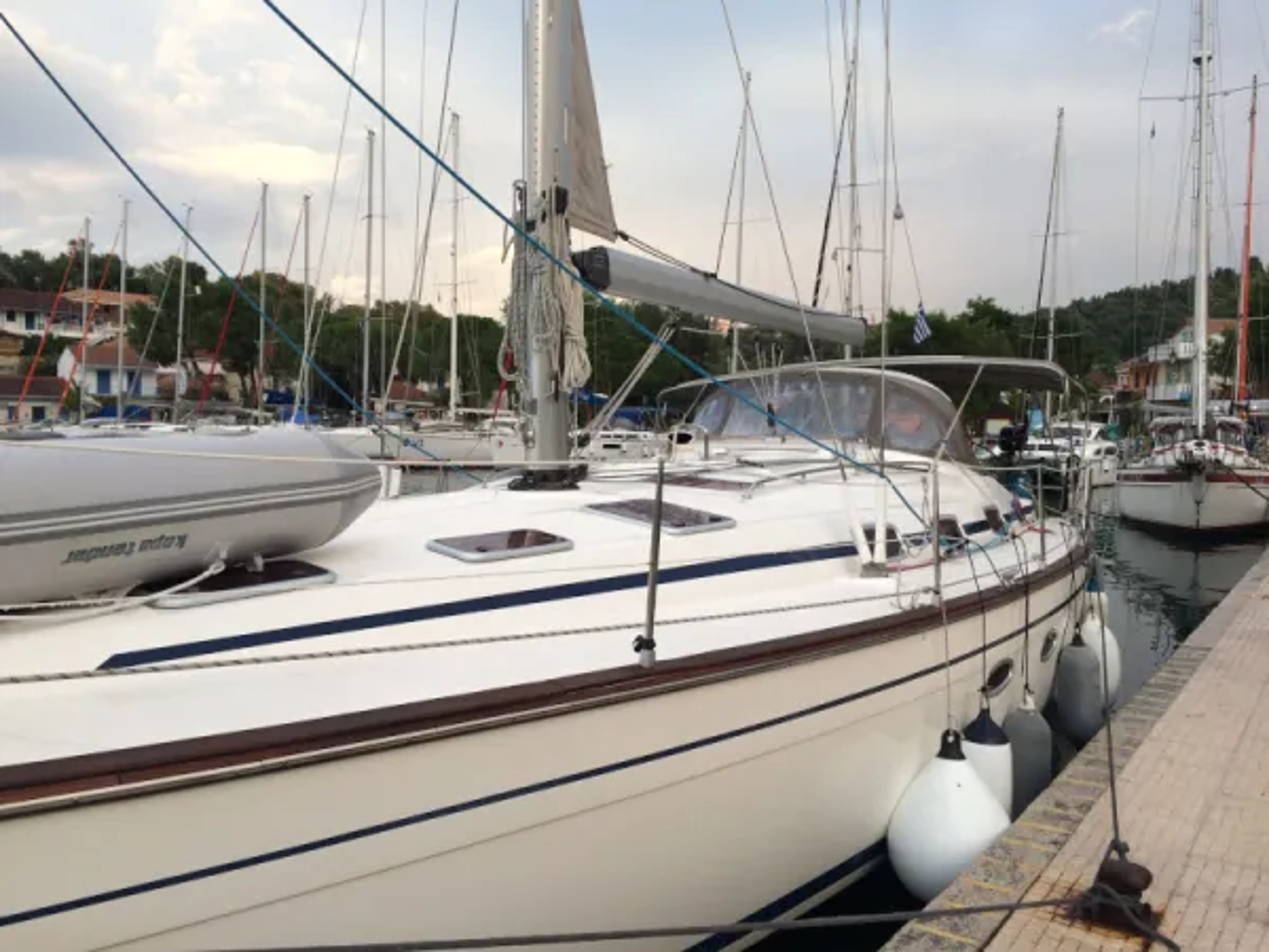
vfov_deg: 48.2
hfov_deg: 61.7
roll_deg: -1.6
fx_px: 1063
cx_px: 634
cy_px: 476
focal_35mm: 29
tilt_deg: -3.6
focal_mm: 4.15
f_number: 2.2
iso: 32
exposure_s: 1/272
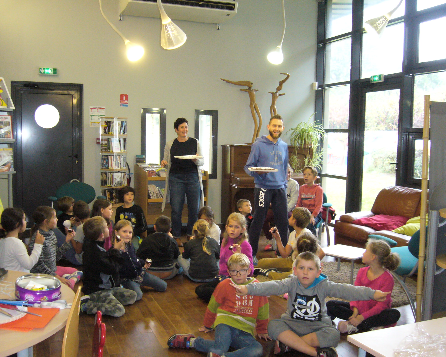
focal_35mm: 37
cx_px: 208
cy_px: 178
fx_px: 488
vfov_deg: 40.1
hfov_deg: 49.1
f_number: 2.8
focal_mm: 5.8
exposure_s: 1/30
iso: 320
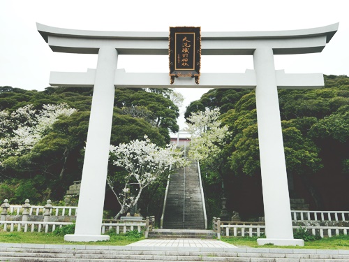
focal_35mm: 36
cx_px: 174
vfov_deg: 39.7
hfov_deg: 51.4
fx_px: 363
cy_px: 131
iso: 400
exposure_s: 1/500
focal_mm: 18
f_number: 5.6
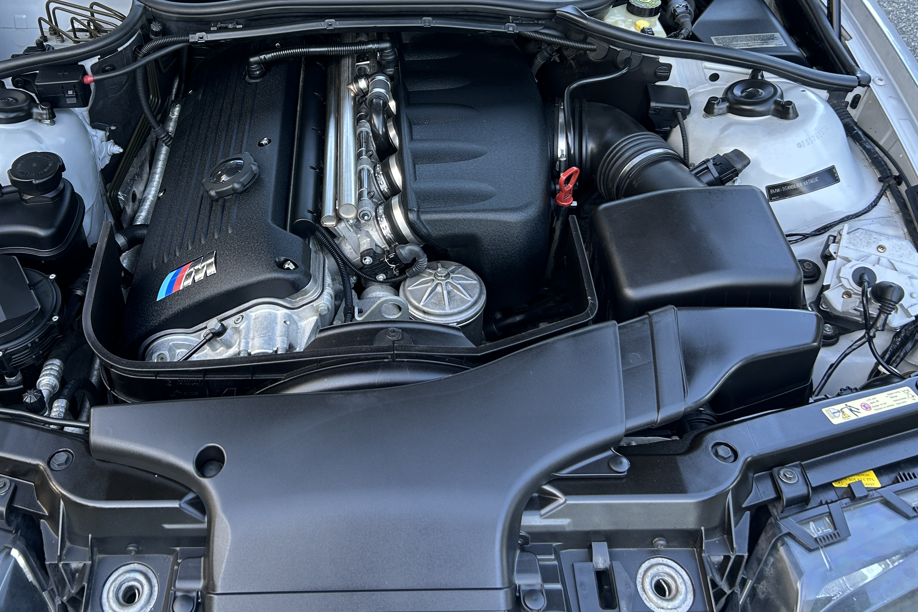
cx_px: 373
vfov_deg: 37.2
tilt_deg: -38.0
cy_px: 175
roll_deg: -2.9
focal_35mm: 35
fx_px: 892
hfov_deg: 54.1
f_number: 1.5
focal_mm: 5.7
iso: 64
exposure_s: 1/121
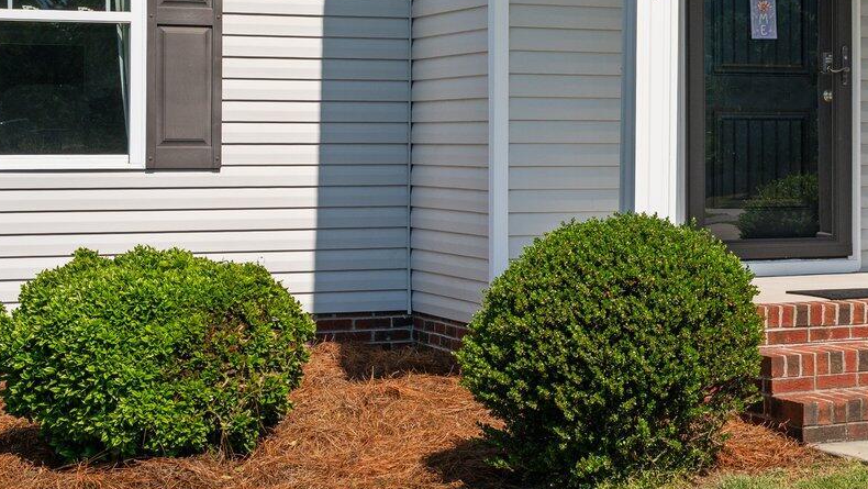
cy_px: 138
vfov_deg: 12.7
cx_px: 1003
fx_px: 2187
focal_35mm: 95
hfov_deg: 21.1
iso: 400
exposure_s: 1/1000
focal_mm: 35
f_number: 8
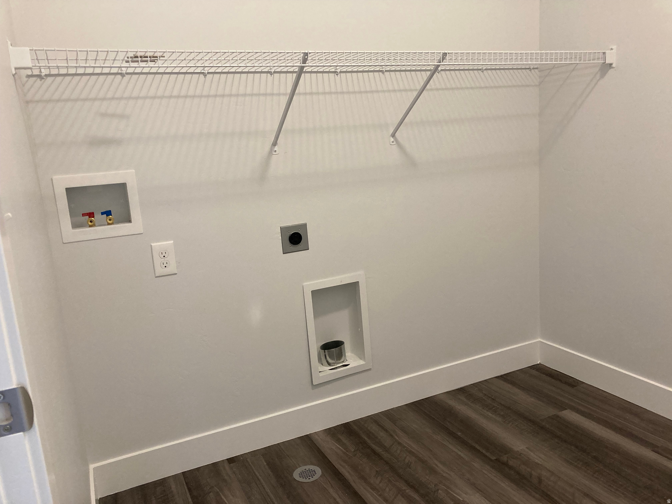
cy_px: 252
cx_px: 336
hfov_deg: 63.4
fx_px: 544
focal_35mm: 28
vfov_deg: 49.7
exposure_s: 1/60
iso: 160
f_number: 1.8
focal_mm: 3.99
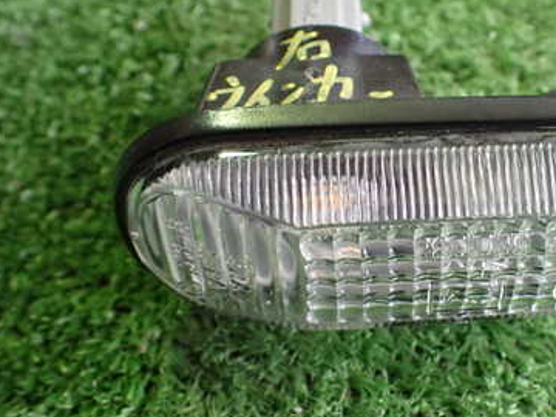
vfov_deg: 29.0
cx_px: 431
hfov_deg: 37.1
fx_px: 803
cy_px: 168
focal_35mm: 50
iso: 800
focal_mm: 5.4
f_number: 2.3
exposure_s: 1/80
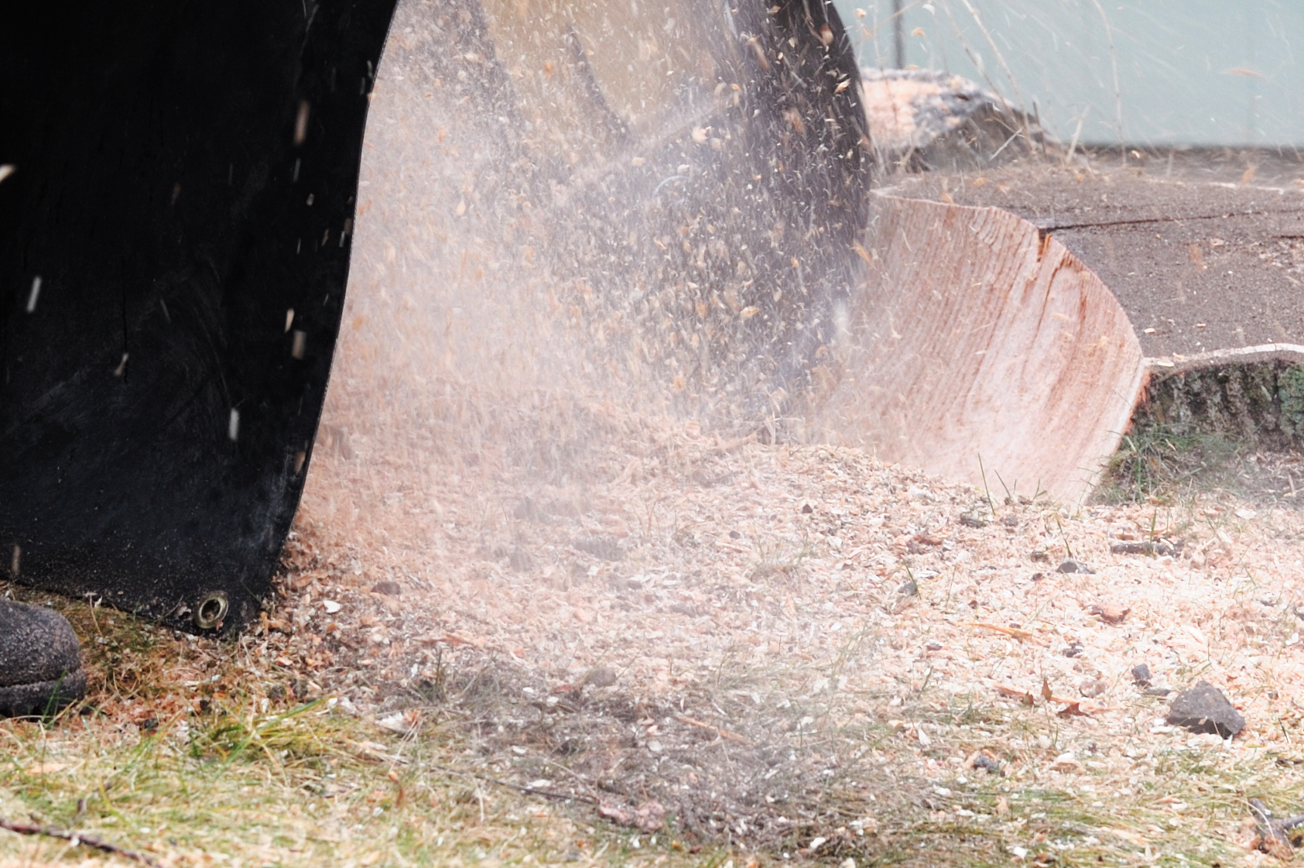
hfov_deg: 8.6
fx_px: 8687
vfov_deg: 5.7
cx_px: 1031
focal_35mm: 240
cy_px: 216
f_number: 7.1
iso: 800
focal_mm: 95
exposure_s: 1/125
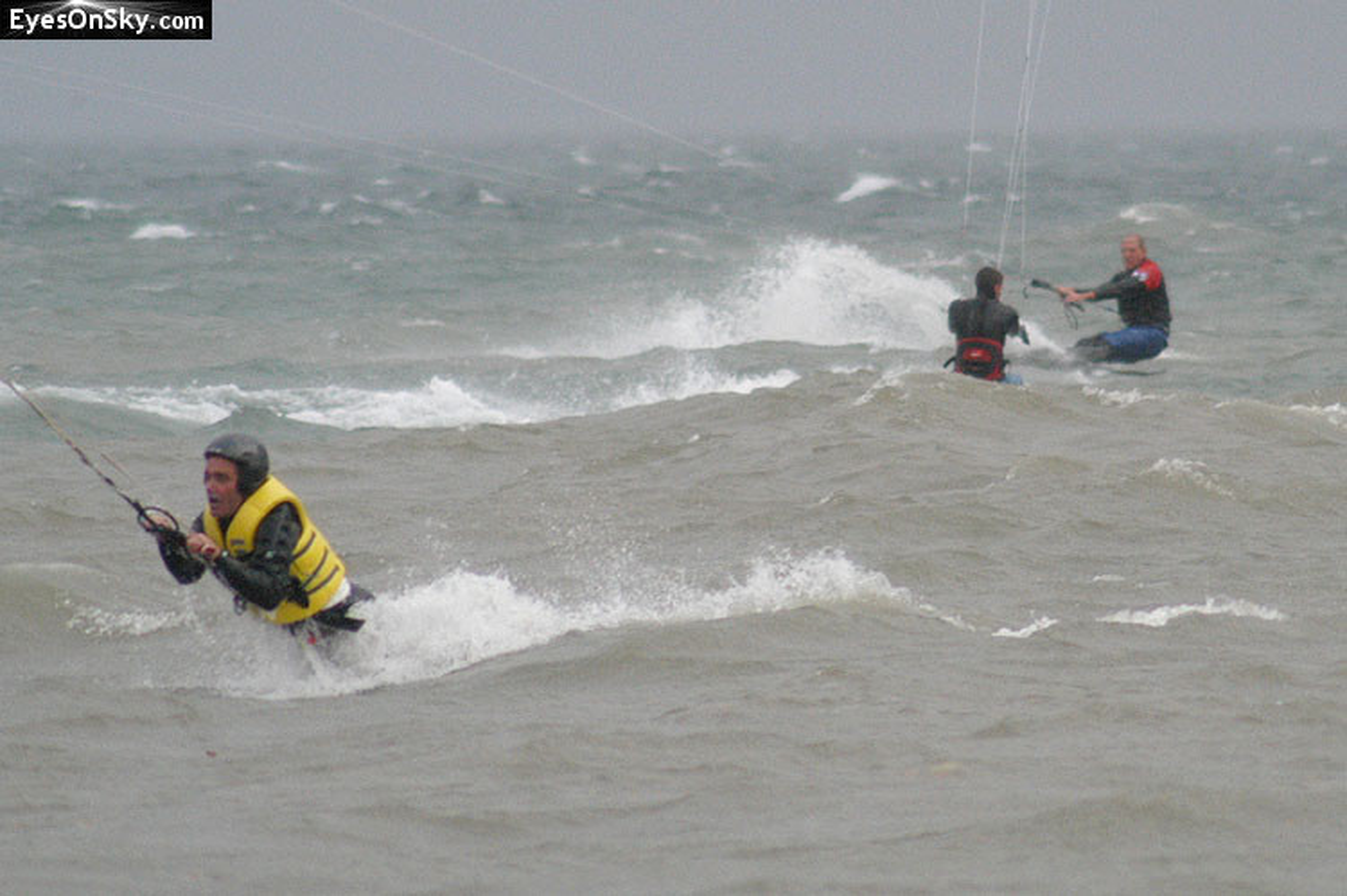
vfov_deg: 3.1
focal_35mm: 450
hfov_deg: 4.6
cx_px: 674
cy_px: 448
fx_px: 16826
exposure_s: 1/800
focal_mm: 300
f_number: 5.6
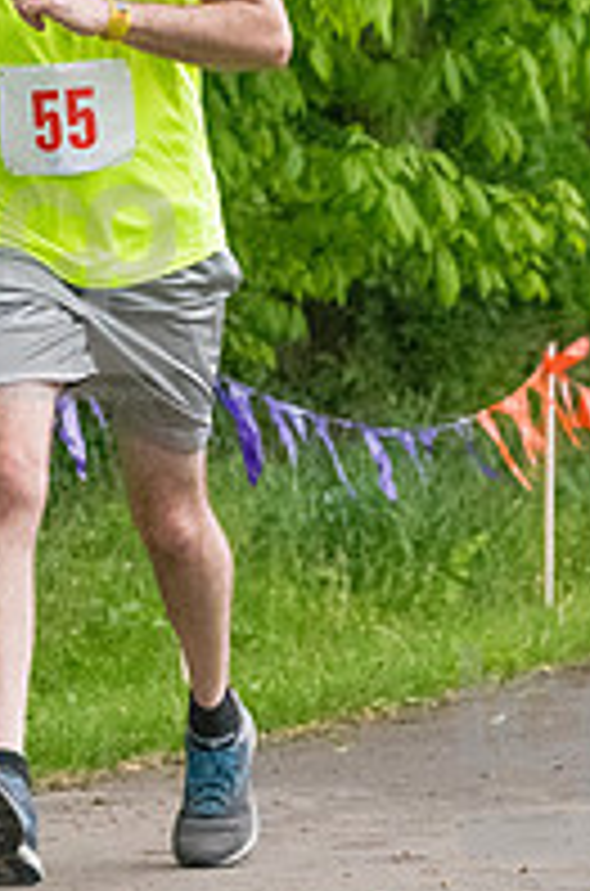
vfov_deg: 6.4
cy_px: 279
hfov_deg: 4.2
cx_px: 70
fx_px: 7982
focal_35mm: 323
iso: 6400
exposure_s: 1/1250
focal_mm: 95
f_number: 5.6
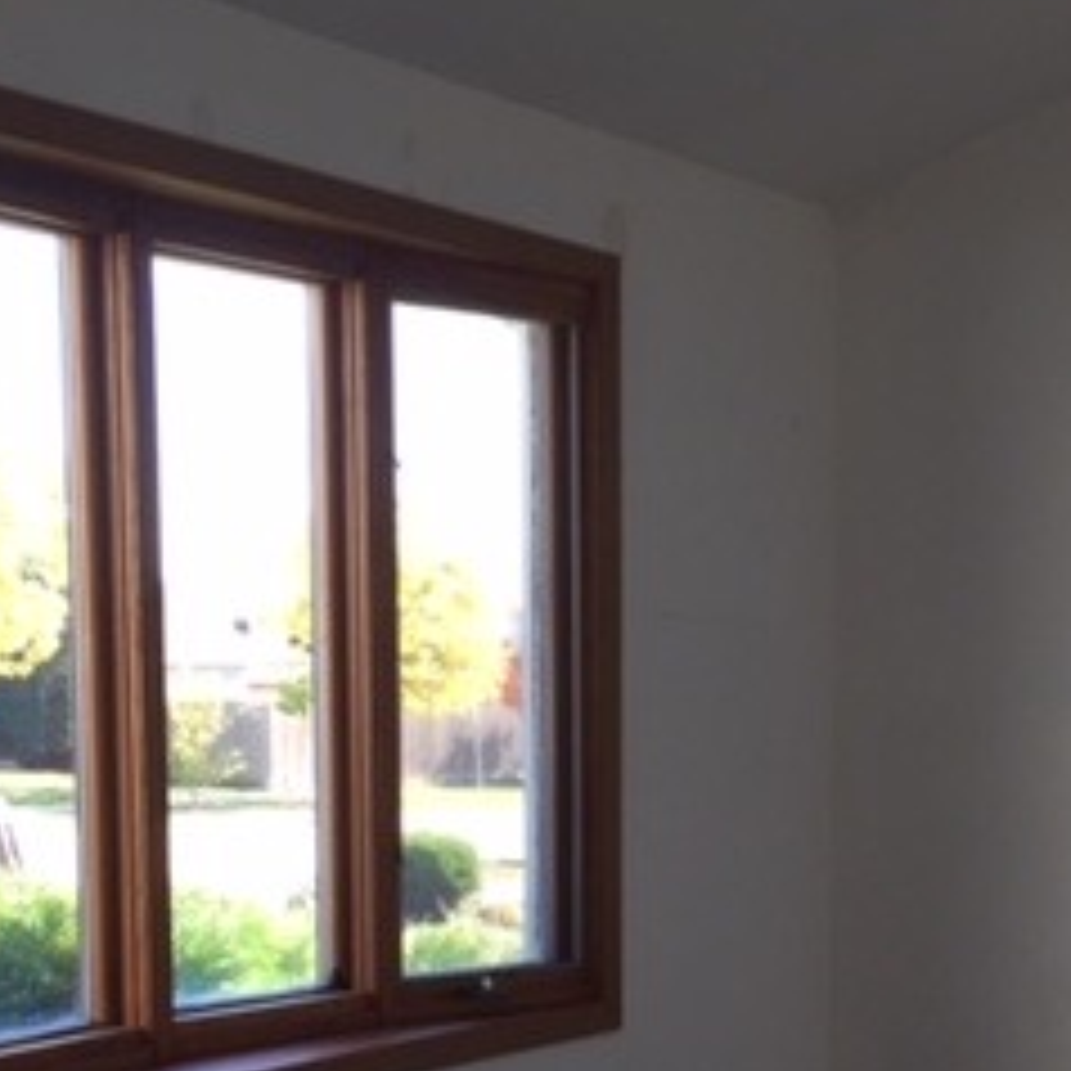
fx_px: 2415
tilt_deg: -7.0
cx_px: 1022
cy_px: 954
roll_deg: -0.8
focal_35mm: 69
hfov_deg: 24.1
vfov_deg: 24.3
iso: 40
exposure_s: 1/120
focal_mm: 4.15
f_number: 2.2
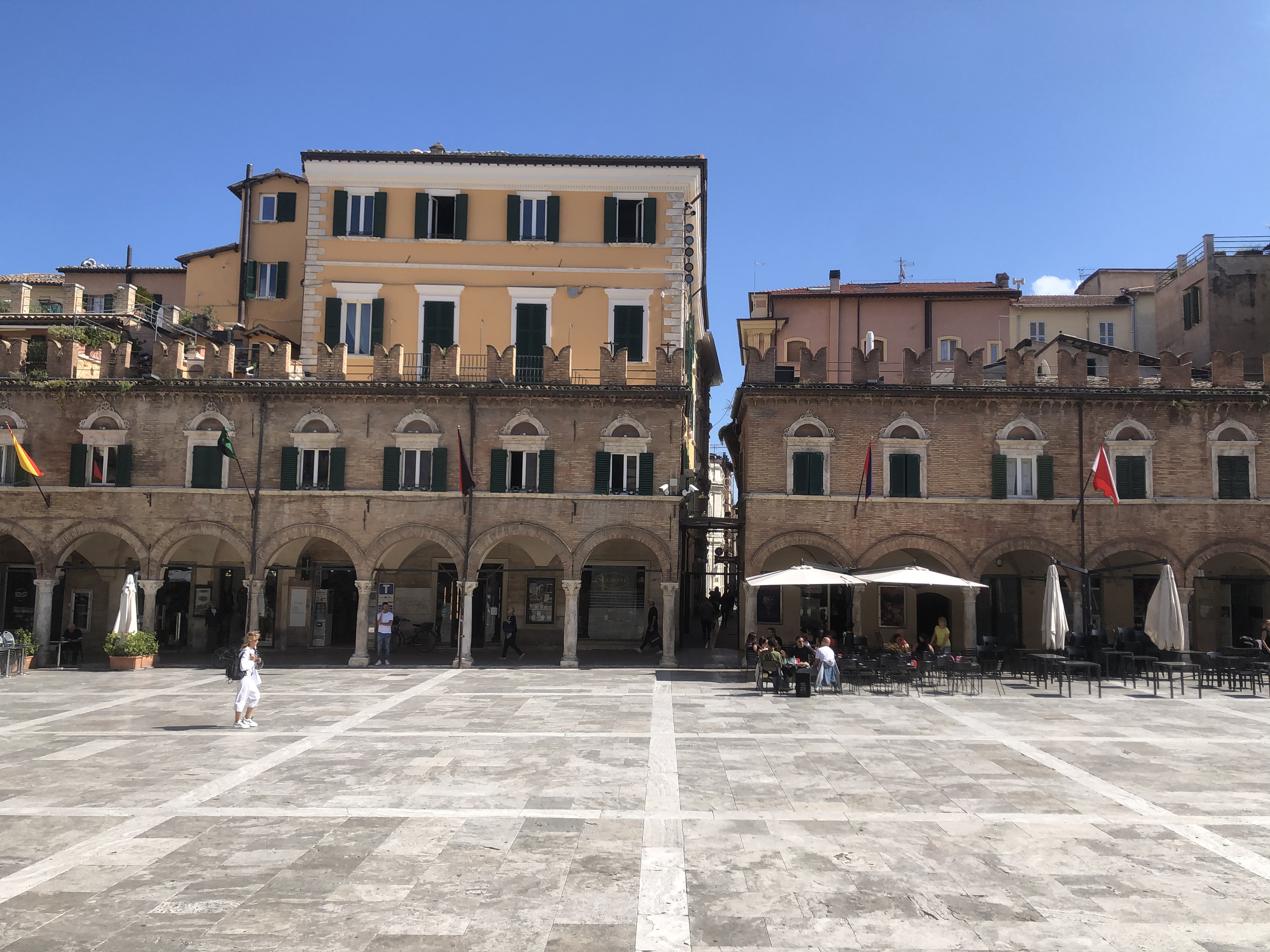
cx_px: 635
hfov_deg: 63.4
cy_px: 476
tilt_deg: +5.1
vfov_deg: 49.7
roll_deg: -0.5
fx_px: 1027
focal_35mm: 28
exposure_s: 1/1799
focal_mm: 4
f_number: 1.8
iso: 20
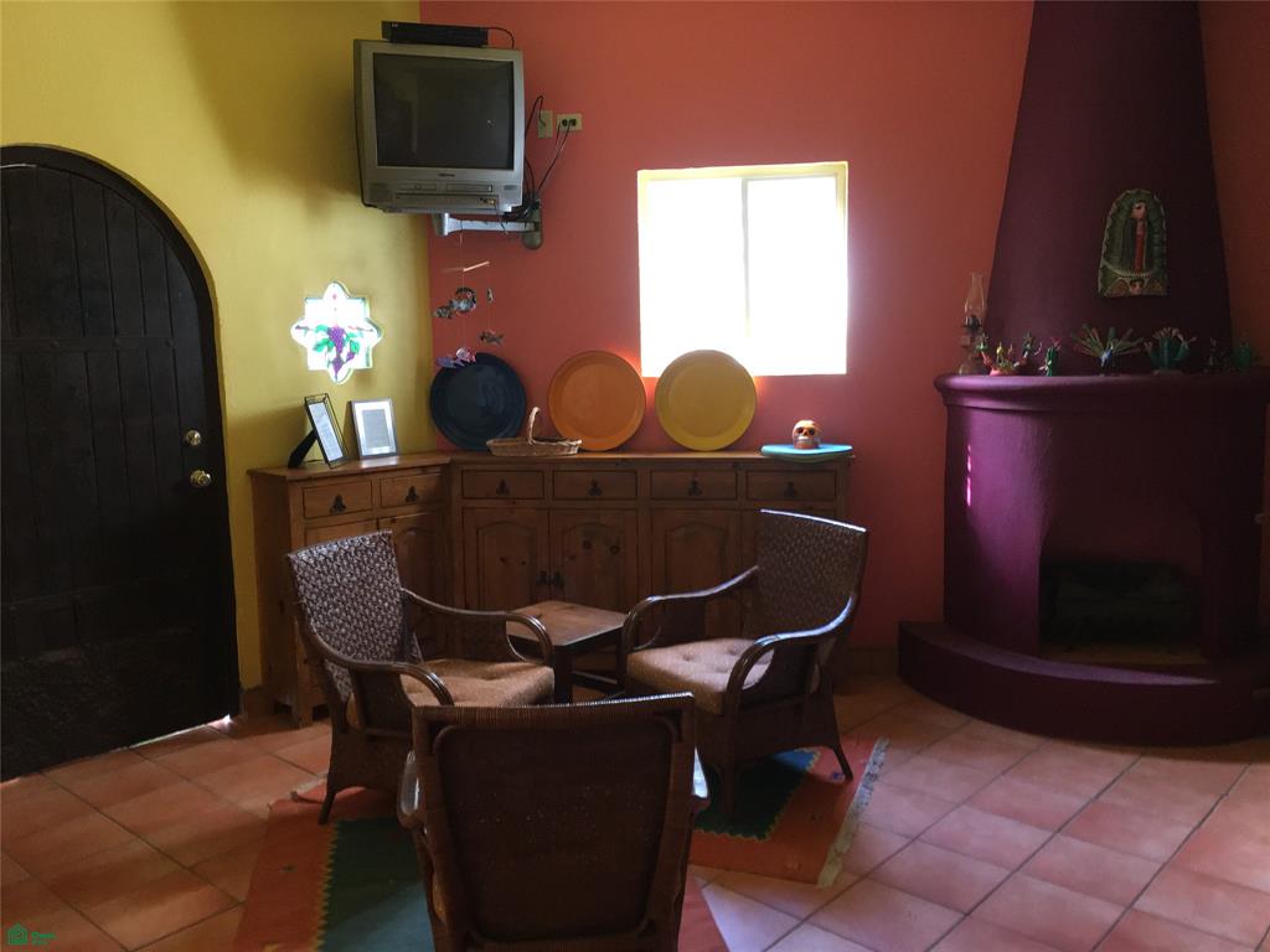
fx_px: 1064
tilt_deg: -7.0
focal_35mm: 29
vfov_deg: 48.2
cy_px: 476
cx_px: 635
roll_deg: +1.6
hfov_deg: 61.7
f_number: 2.2
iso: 200
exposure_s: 1/30
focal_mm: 4.15
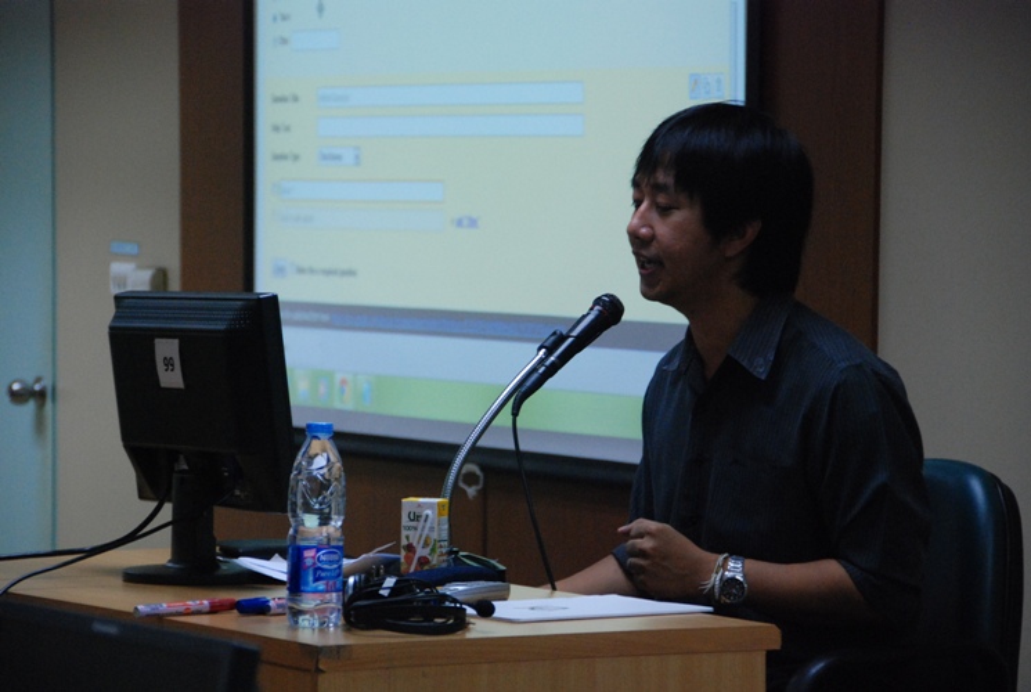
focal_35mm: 180
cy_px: 346
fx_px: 5165
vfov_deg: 7.7
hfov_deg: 11.4
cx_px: 516
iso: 1250
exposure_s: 1/80
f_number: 5.6
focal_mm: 120
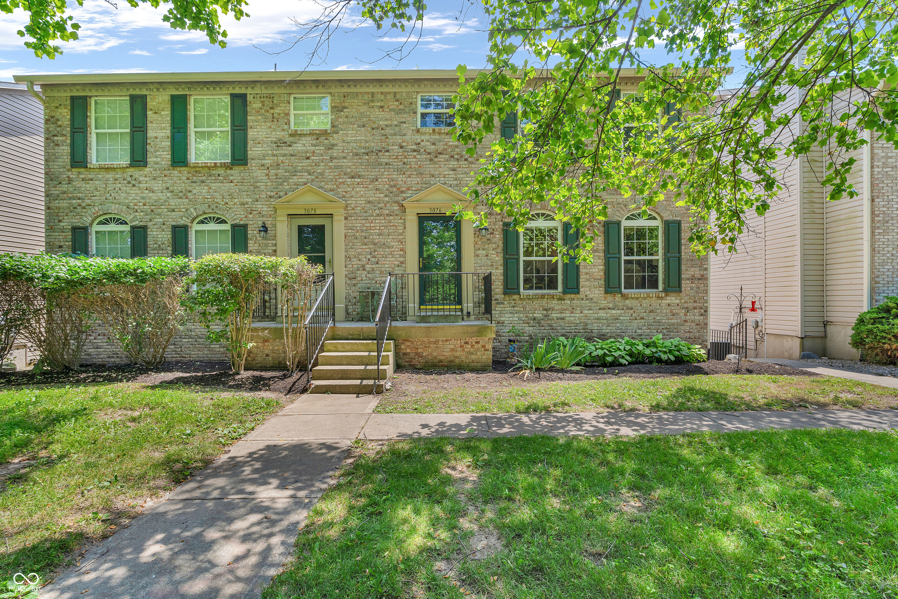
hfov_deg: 91.6
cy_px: 300
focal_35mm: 18
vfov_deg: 68.9
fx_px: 436
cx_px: 449
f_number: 9
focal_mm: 17.5
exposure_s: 1/500
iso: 400
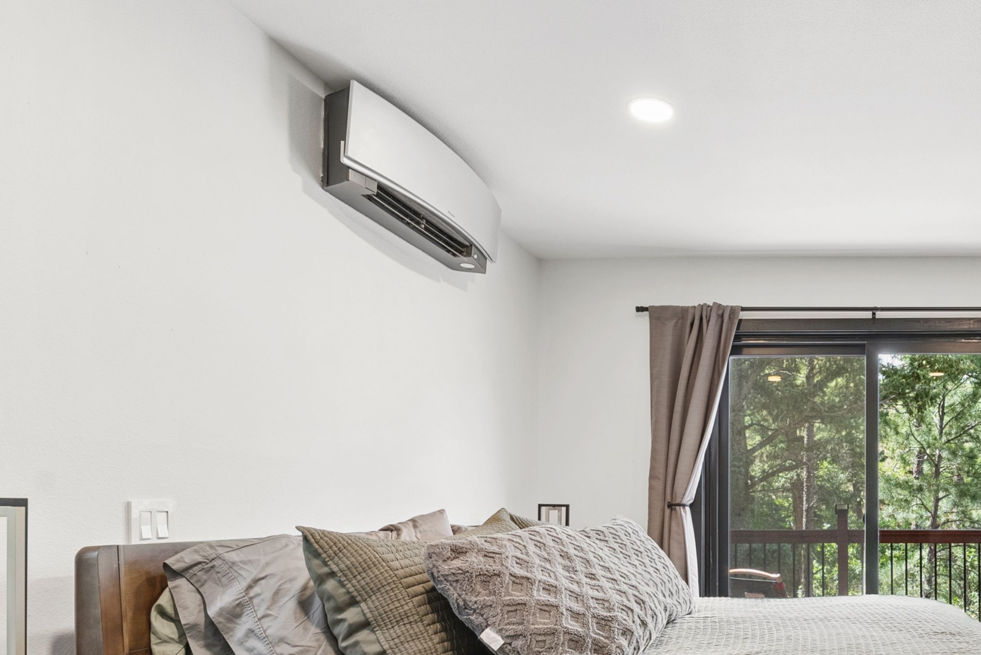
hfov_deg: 60.7
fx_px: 736
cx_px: 812
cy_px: 513
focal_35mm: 27
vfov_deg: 45.8
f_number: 8
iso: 640
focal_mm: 14
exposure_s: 1/40
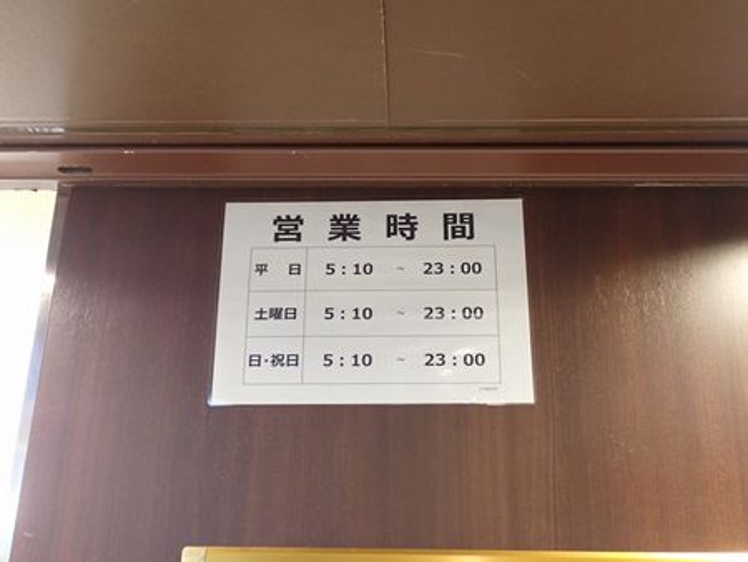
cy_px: 281
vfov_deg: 30.9
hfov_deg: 40.4
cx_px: 374
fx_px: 1016
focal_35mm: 47
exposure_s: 1/25
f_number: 3.1
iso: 800
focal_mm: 8.4
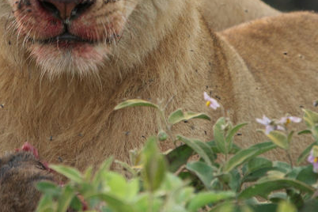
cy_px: 63
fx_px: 11862
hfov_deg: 1.5
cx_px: 41
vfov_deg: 1.0
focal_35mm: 1343
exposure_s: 1/250
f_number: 5.6
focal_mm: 400
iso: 400
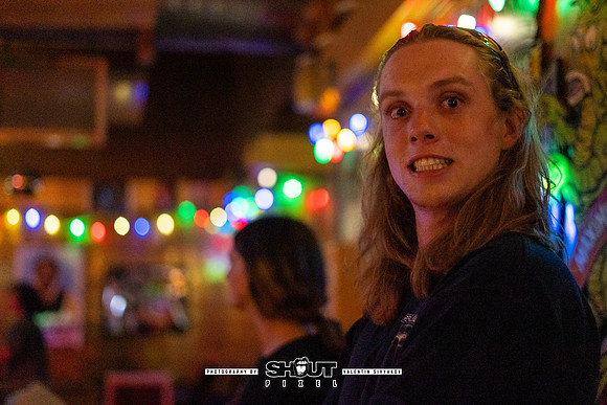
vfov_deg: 26.2
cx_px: 311
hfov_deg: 38.4
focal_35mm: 52
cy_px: 199
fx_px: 871
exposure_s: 1/200
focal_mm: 50
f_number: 1.8
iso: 3200
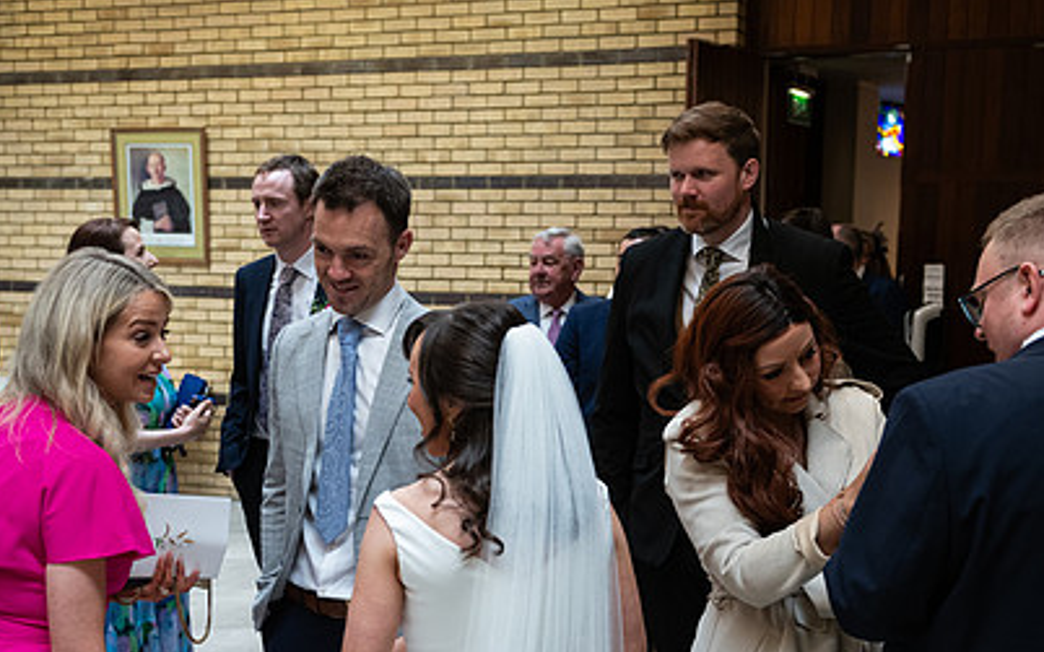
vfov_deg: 24.1
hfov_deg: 38.2
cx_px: 538
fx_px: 1508
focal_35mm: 53
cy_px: 495
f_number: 3.5
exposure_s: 1/160
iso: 800
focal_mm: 36
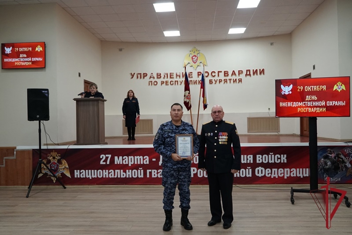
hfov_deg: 67.4
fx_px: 264
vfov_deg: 47.9
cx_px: 176
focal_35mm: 27
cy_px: 118
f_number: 4
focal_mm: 18
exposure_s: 1/160
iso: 1000
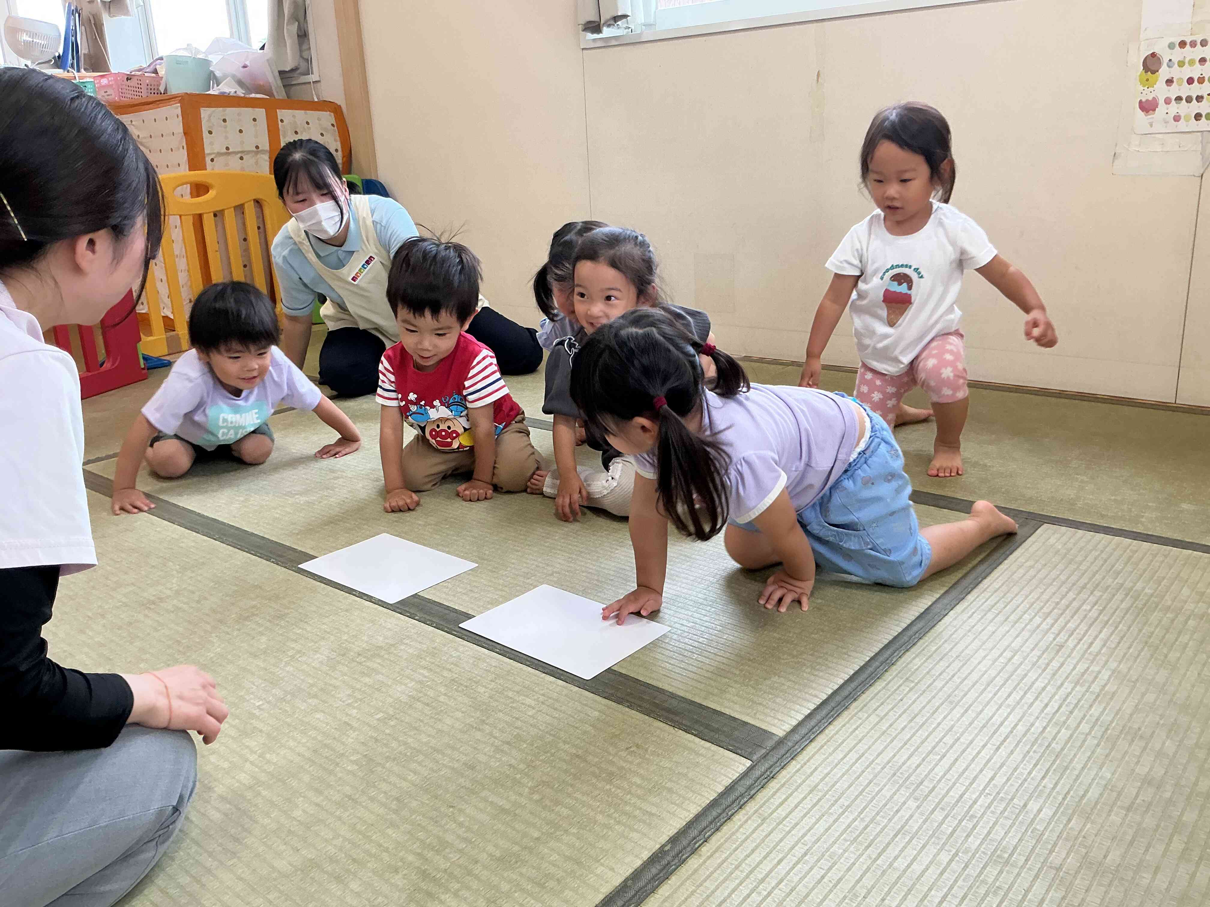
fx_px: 1014
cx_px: 605
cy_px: 454
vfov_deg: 48.2
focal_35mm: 29
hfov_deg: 61.7
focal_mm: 3
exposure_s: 1/100
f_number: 1.8
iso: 64
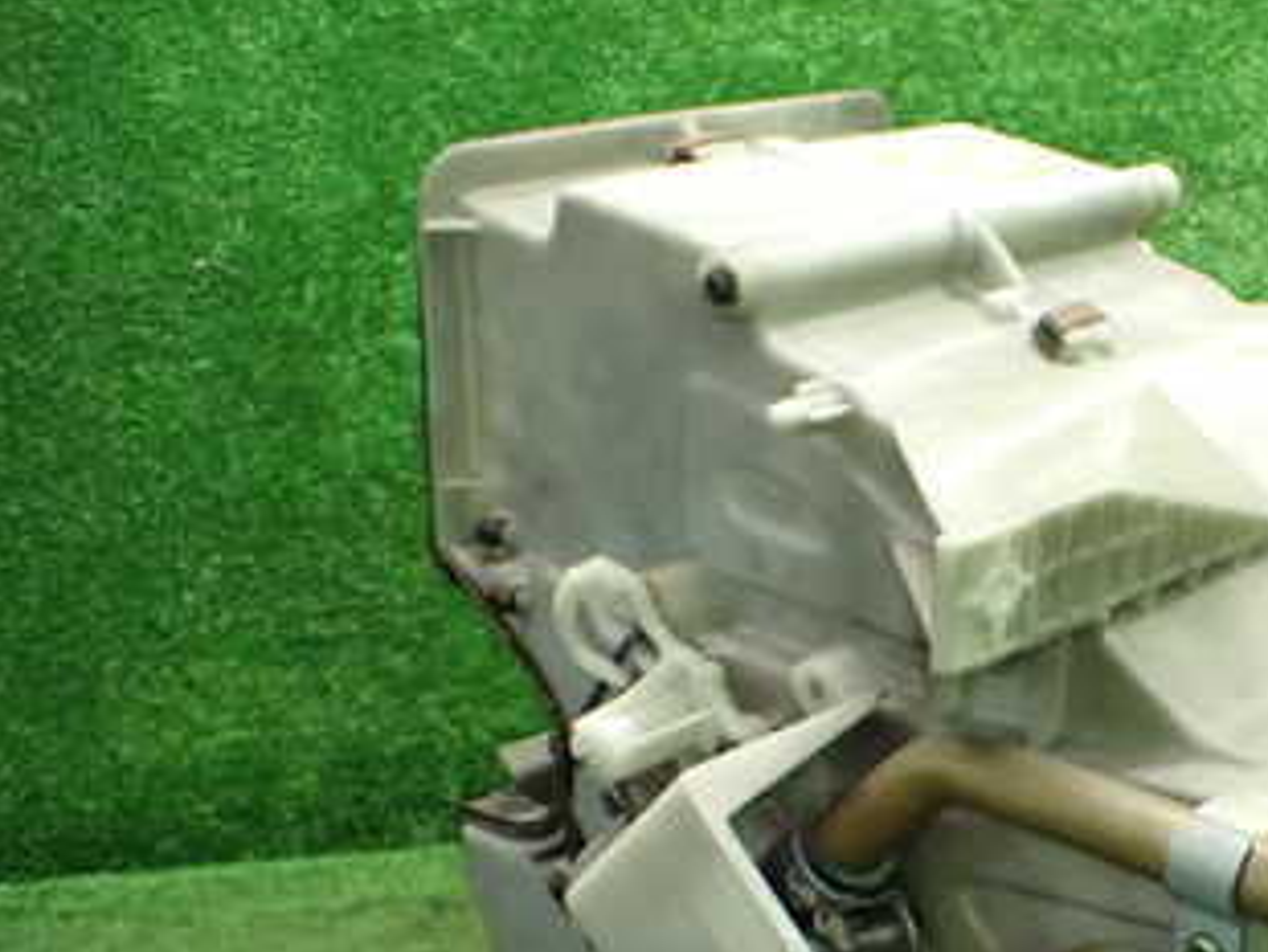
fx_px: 2126
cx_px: 1153
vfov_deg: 24.7
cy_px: 801
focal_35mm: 58
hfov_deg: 31.6
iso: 800
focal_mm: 5.4
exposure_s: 1/100
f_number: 2.3
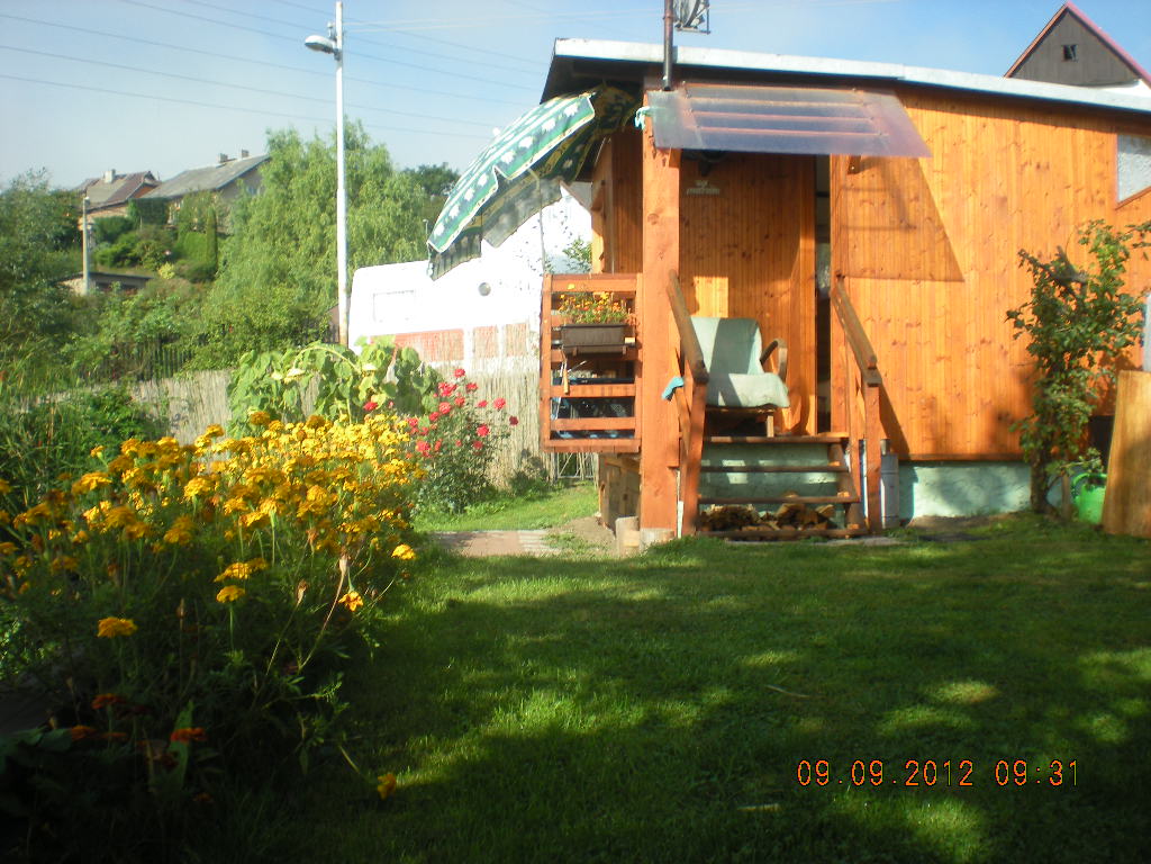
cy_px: 432
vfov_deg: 37.7
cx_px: 576
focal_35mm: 38
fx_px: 1264
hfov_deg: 49.0
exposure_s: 1/230
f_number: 4.6
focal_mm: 6.3
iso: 64
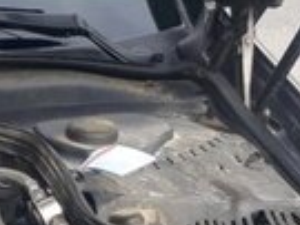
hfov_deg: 13.4
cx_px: -244
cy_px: 364
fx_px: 1143
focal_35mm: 132
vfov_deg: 10.7
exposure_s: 1/428
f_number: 1.9
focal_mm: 3.6
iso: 40
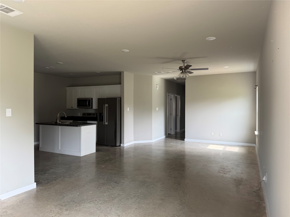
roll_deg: -0.3
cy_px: 108
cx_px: 145
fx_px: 201
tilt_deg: -1.0
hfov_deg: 71.6
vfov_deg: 56.8
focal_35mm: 24
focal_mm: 6.76
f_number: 1.78
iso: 100
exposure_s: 1/121
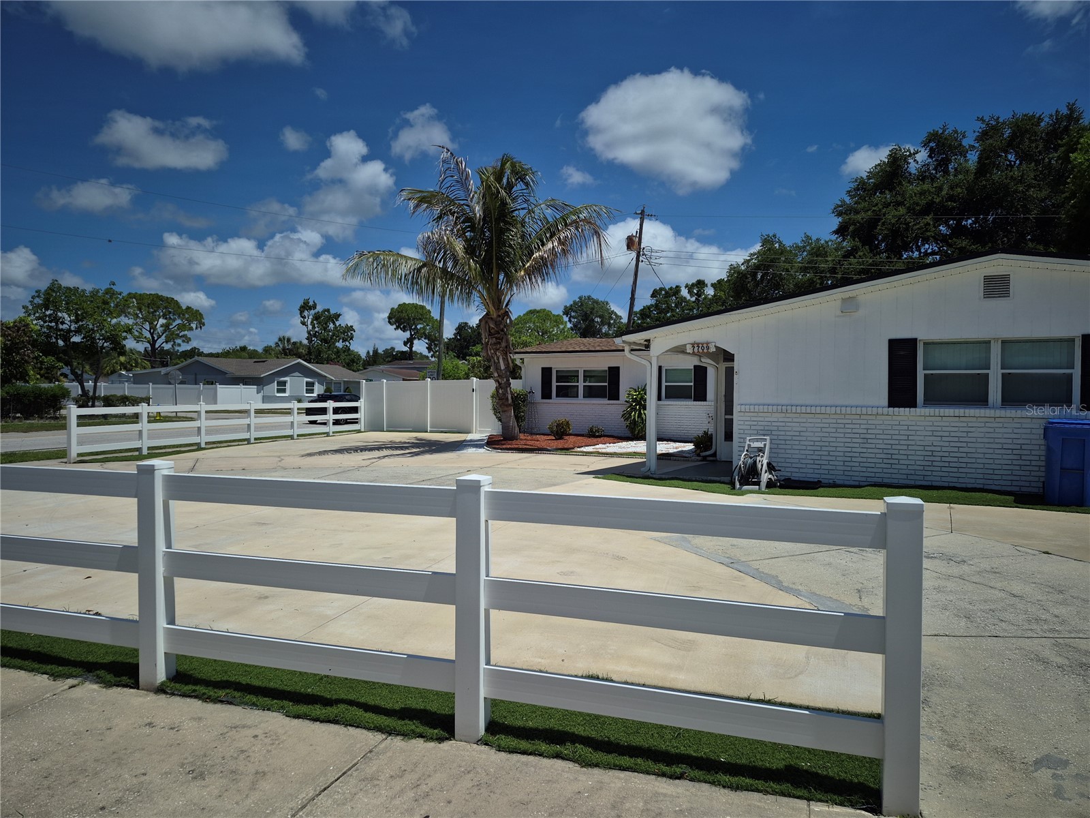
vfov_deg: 58.9
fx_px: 724
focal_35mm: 23
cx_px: 545
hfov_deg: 73.9
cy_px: 409
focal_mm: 5.4
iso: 25
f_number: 1.8
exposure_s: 1/3336
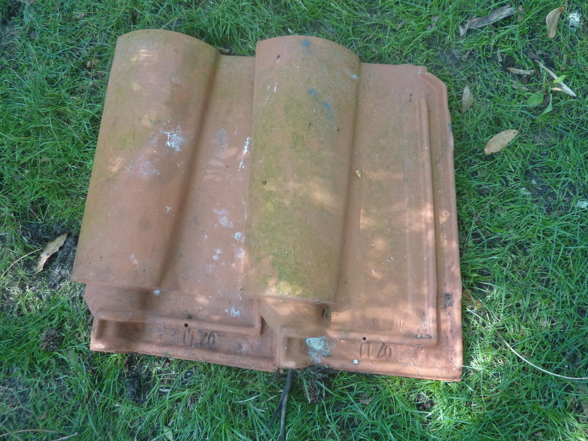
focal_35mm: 25
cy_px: 220
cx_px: 294
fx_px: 425
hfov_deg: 69.4
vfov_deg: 54.9
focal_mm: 4.1
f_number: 3.3
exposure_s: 1/30
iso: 200
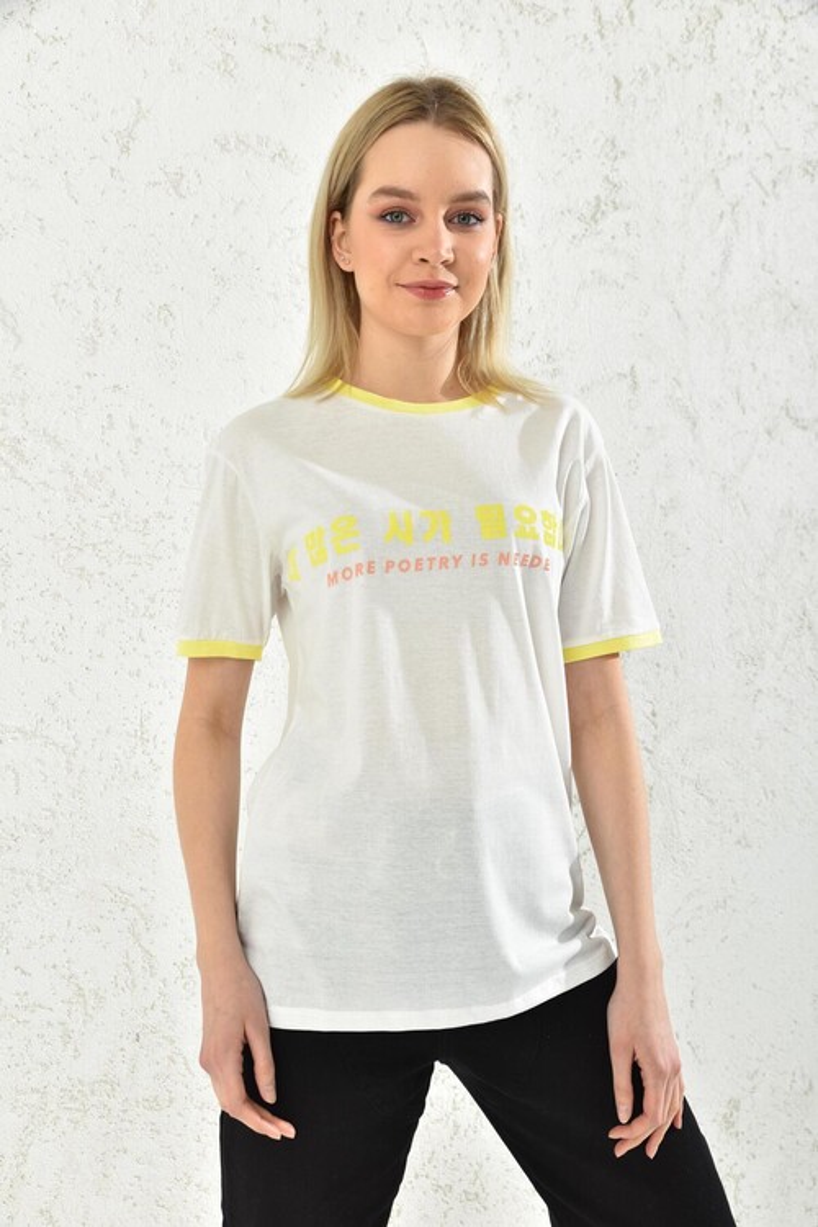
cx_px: 409
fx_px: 1193
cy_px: 614
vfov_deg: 54.4
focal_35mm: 35
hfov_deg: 37.9
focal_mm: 35
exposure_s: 1/160
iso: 100
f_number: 7.1
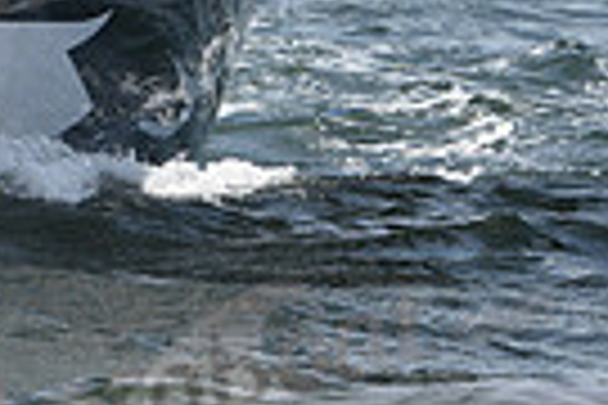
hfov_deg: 3.2
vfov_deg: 2.1
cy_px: -254
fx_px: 10876
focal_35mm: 644
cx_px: -311
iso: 320
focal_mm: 150
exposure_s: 1/1250
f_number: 10
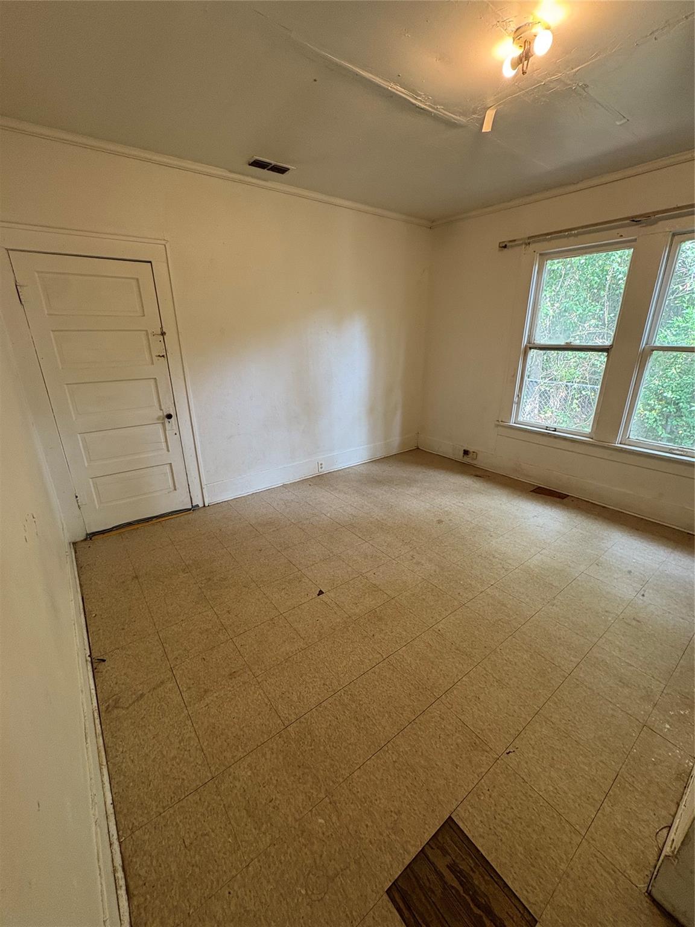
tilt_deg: -20.1
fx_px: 375
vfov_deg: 102.1
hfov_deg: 85.7
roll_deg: +0.2
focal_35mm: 14
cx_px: 348
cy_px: 464
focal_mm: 2.22
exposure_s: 1/60
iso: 250
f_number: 2.2
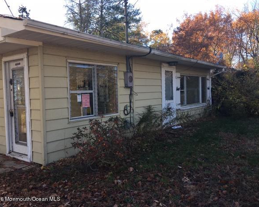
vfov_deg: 47.2
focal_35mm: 31
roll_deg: +2.4
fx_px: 238
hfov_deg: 57.1
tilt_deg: -1.4
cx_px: 126
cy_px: 102
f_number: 2.2
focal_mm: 4.15
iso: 25
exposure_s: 1/279
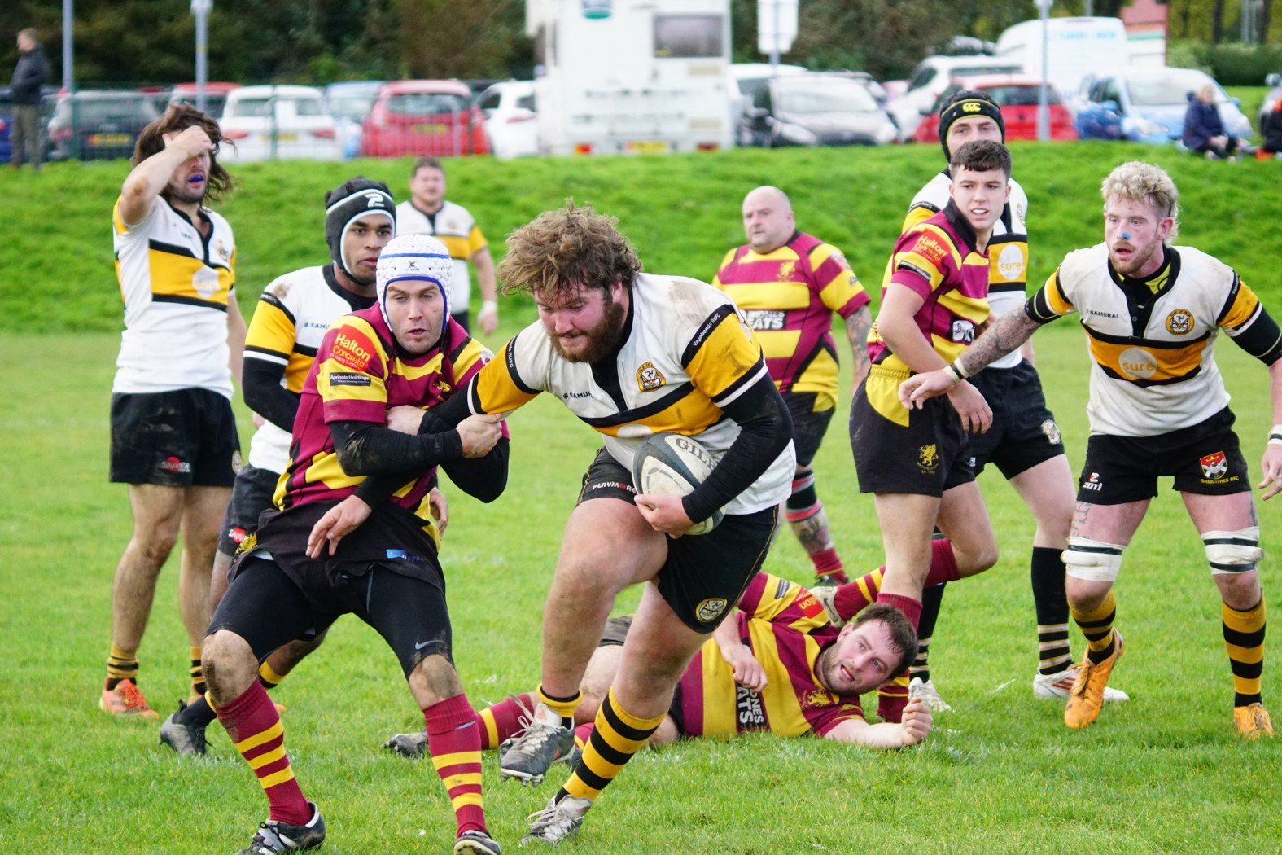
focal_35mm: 180
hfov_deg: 11.4
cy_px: 428
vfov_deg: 7.6
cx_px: 641
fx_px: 6409
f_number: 4.5
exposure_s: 1/1000
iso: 1600
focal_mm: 120
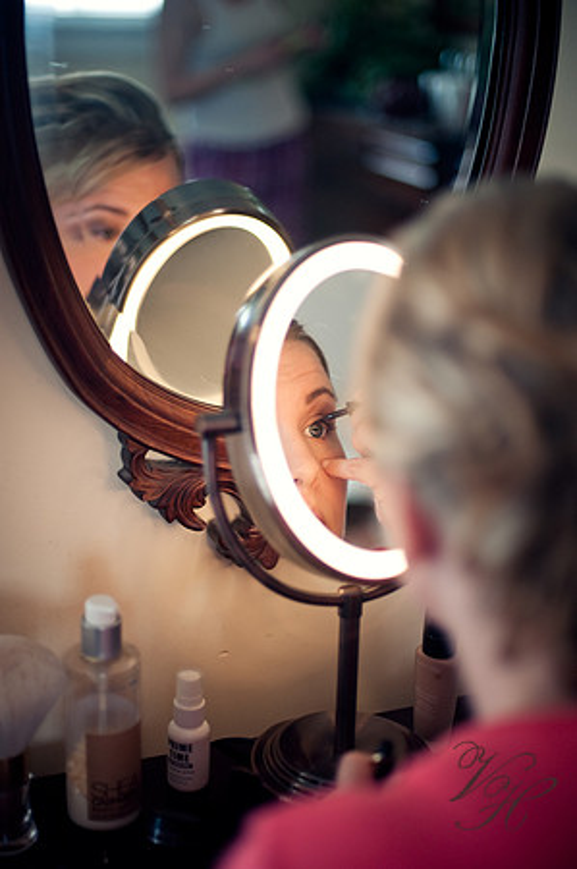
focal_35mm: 50
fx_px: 1205
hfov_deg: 26.9
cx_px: 288
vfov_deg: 39.6
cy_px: 434
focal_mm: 50
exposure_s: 1/320
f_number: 1.4
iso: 400
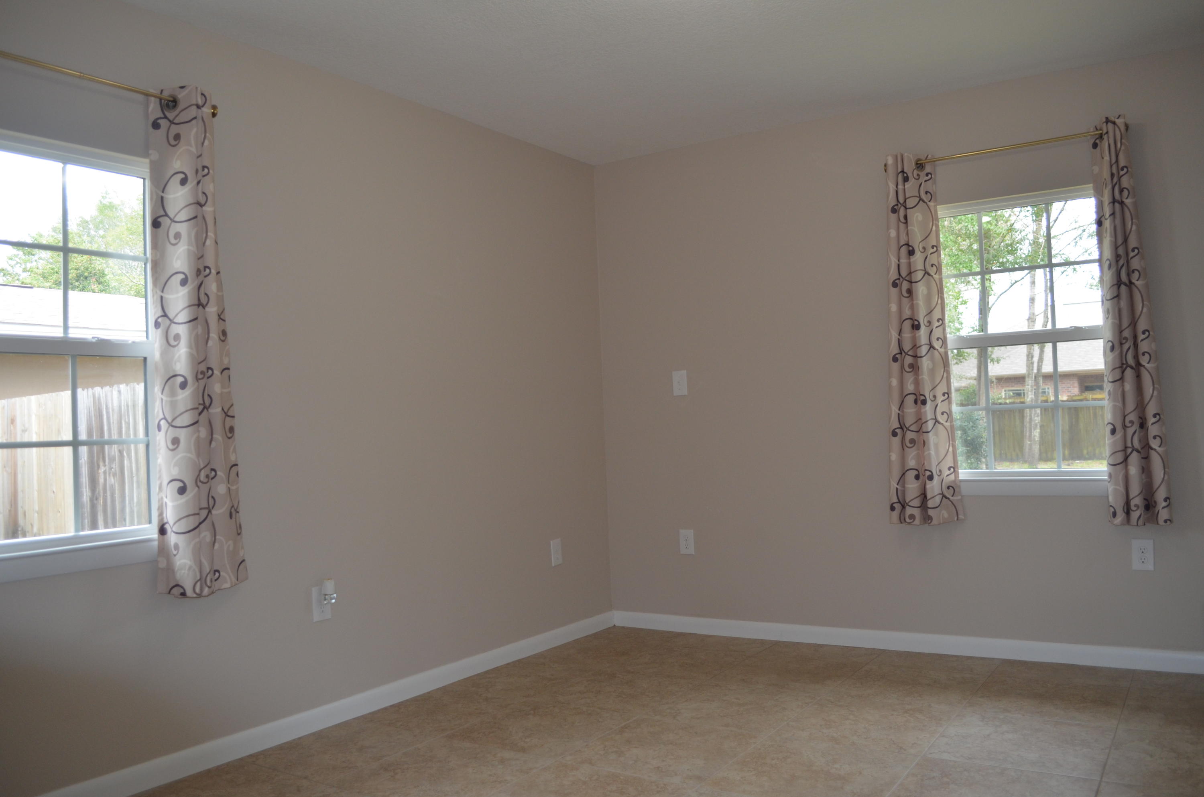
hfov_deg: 67.5
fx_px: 901
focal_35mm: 27
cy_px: 398
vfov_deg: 47.7
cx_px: 602
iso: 400
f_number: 3.5
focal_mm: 18
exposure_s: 1/125
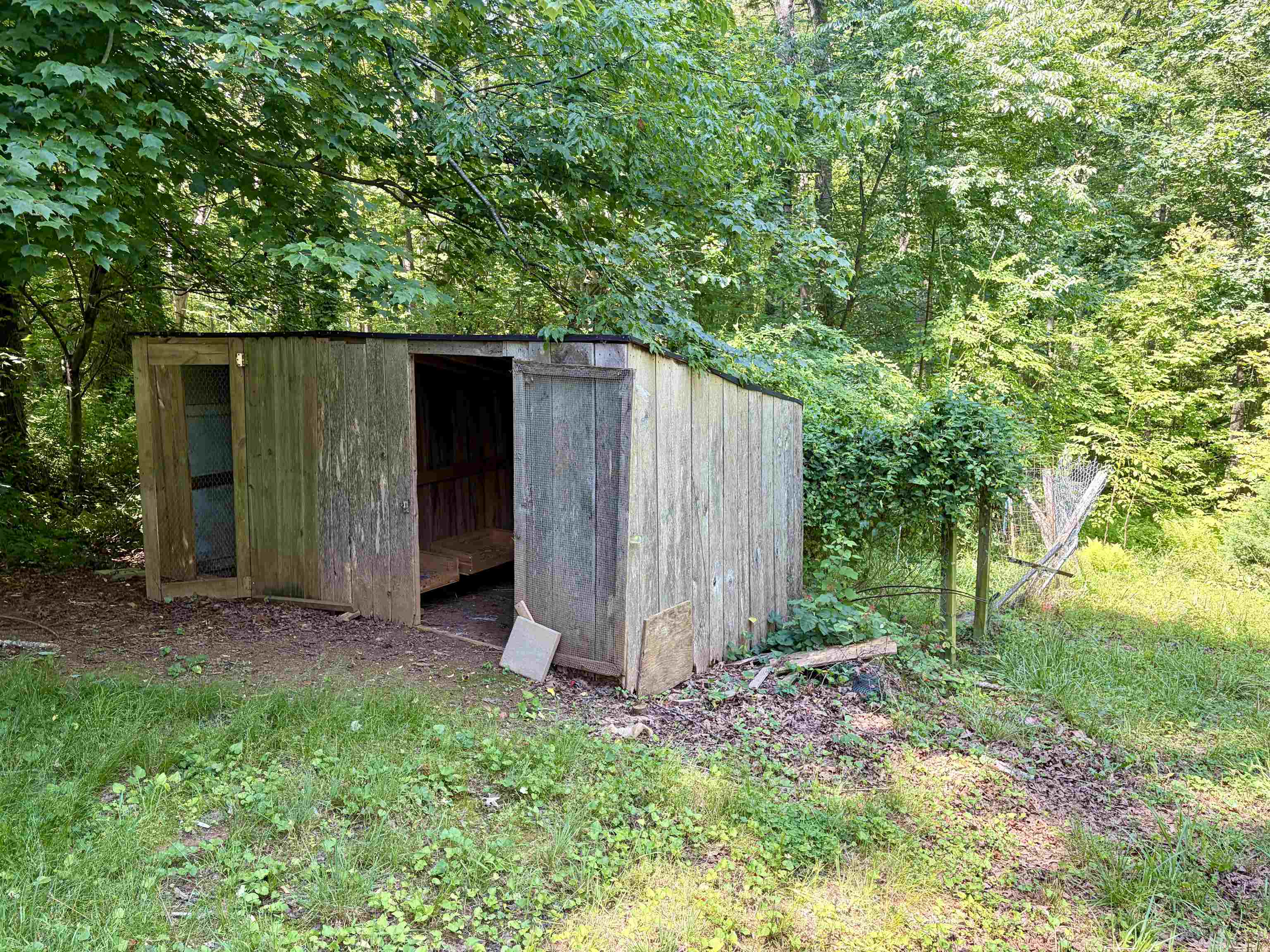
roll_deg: +1.5
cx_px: 635
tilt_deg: -8.7
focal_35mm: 26
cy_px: 476
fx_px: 954
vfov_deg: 53.1
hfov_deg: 67.3
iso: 80
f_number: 1.6
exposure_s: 1/203
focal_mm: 5.96
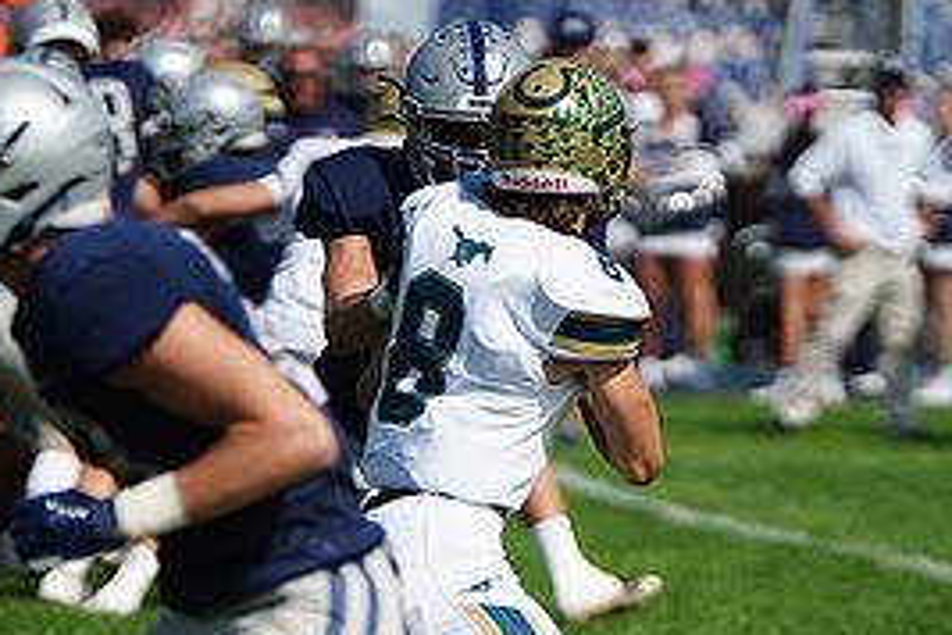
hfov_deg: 4.5
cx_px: 506
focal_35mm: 454
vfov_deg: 3.0
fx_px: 12005
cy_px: 426
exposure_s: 1/8000
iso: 400
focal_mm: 209
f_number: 2.8
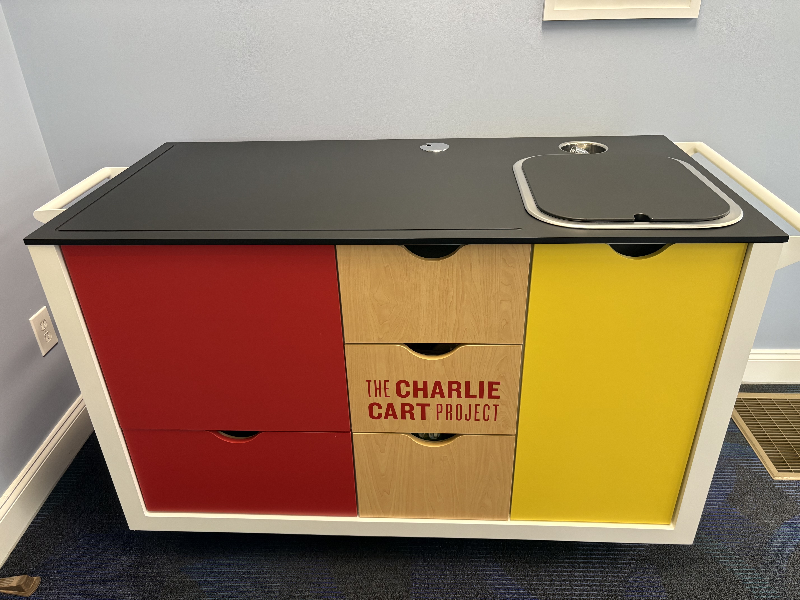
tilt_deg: -29.7
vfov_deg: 53.1
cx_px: 400
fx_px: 601
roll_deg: +2.5
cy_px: 300
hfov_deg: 67.3
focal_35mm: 26
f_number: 1.6
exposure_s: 1/60
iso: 250
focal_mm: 5.96
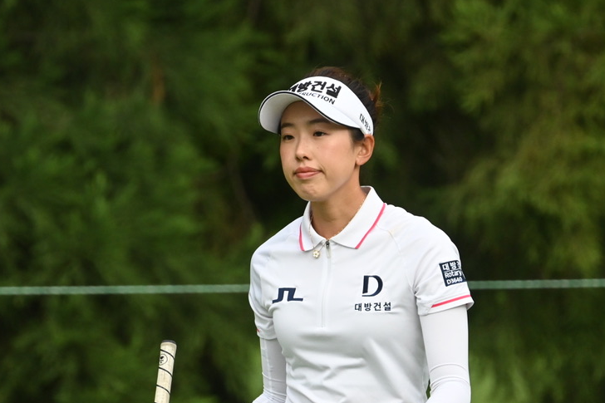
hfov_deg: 2.3
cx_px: 254
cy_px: 271
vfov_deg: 1.5
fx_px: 15037
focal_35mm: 895
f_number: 5.6
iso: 2000
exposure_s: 1/3200
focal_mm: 400
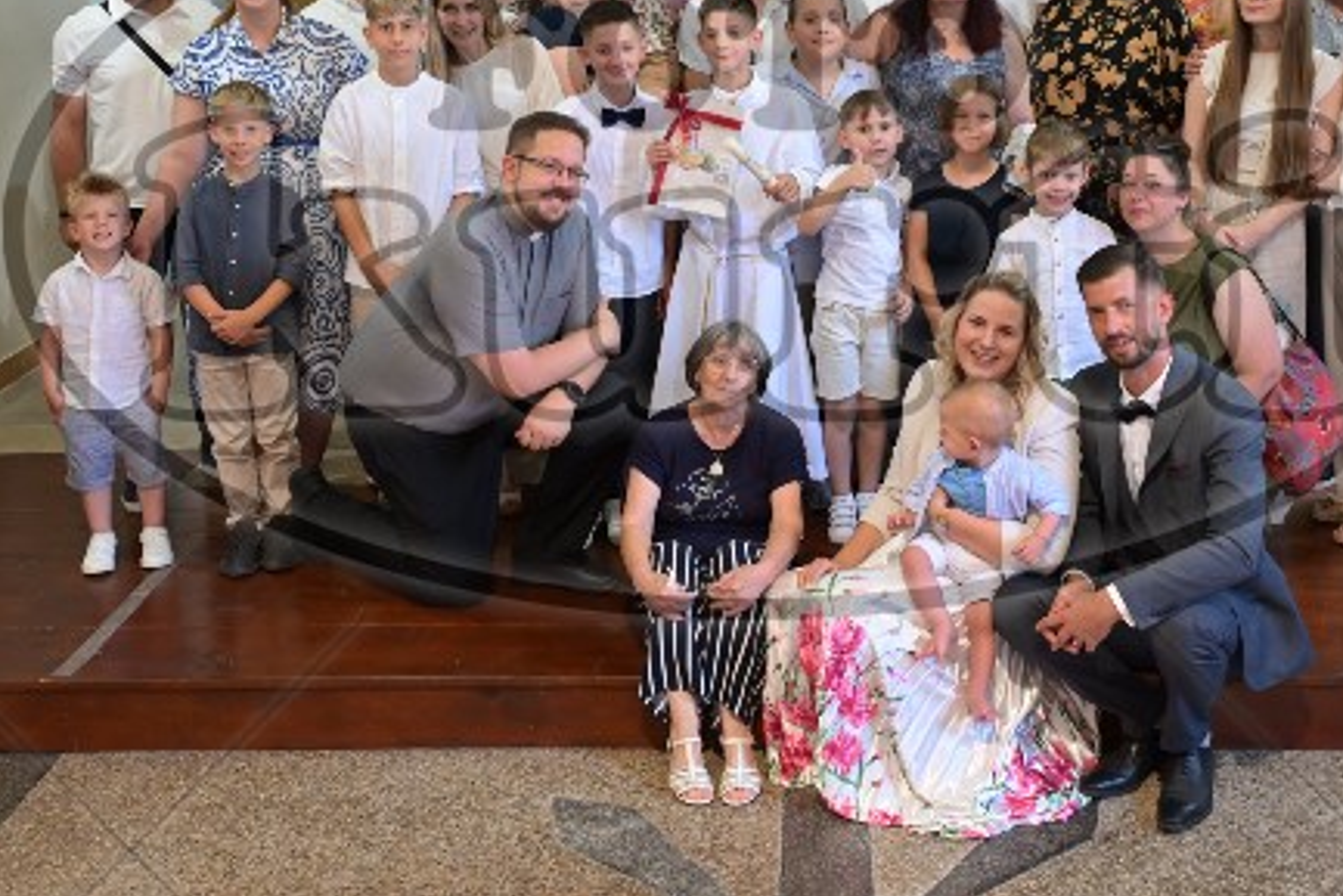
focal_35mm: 46
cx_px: 754
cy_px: 231
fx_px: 1707
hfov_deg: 42.9
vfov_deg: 29.0
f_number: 4.5
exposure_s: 1/125
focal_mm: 30.5
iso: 4000
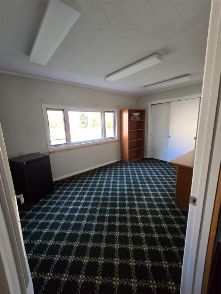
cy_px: 147
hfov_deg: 89.9
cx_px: 110
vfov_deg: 106.2
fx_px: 111
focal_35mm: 13
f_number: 2.2
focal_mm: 2.2
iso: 500
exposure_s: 1/60
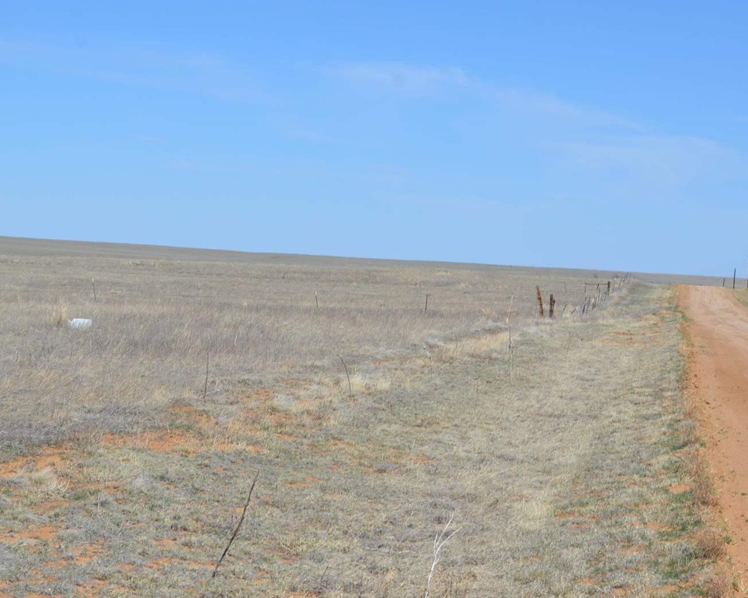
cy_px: 297
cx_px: 422
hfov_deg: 22.2
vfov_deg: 17.9
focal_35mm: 86
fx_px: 1903
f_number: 9
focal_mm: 50
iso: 100
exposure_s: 1/320
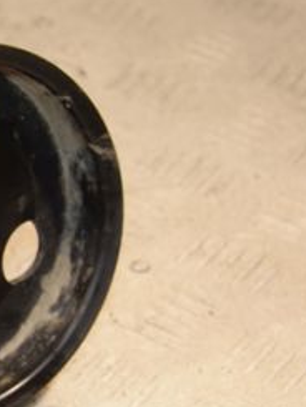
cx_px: -151
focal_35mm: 188
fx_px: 2214
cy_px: 238
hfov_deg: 7.8
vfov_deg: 10.5
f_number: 5.6
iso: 800
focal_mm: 50
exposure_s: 1/200
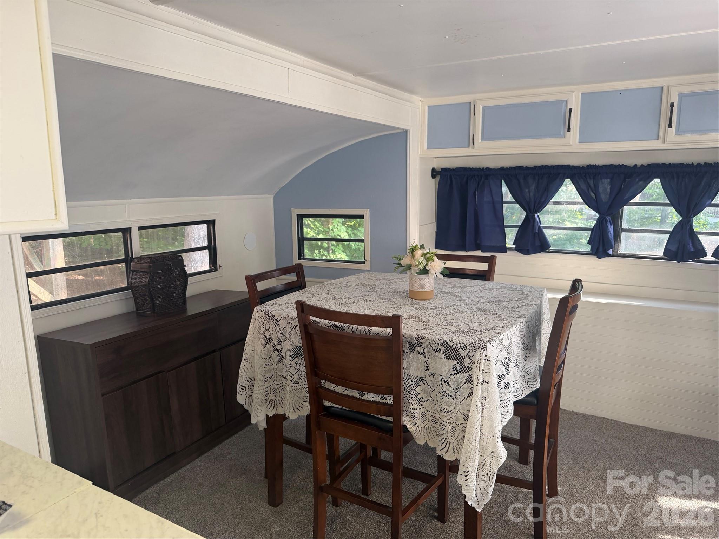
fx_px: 498
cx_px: 360
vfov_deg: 56.8
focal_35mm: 24
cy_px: 270
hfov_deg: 71.6
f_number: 1.78
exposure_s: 1/60
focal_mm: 6.76
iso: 160
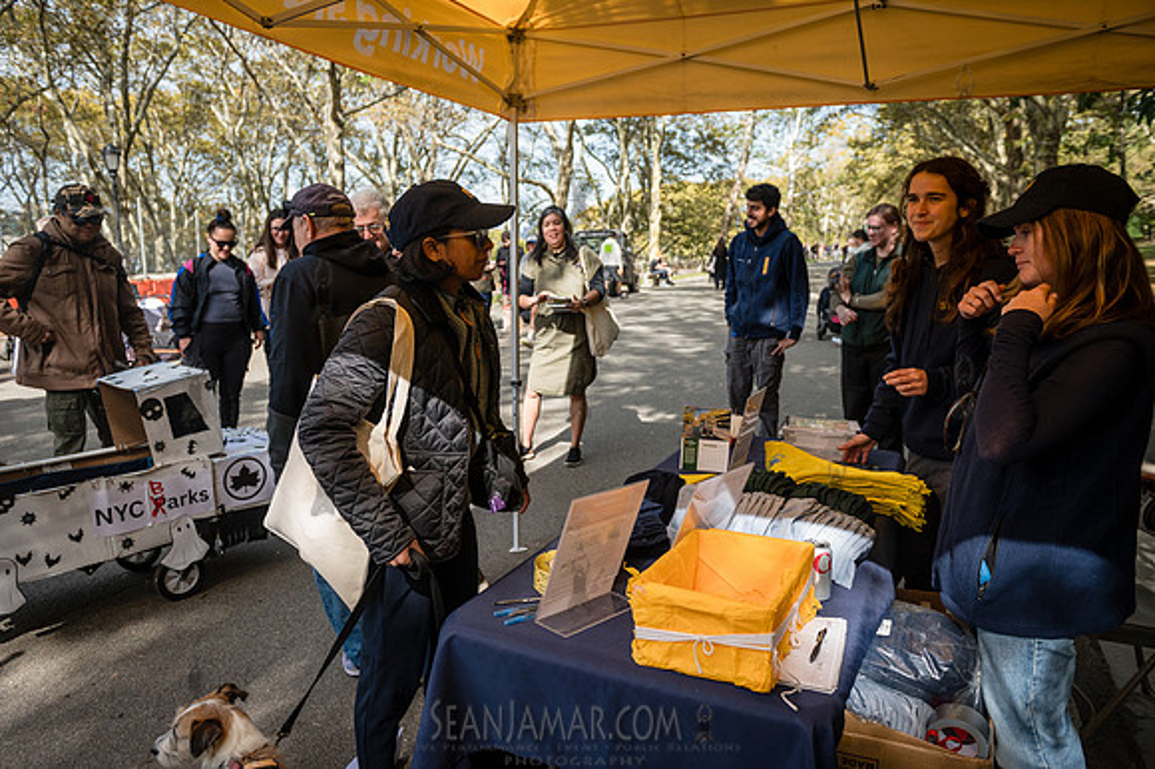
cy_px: 384
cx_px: 578
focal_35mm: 25
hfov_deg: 71.8
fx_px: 798
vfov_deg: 51.4
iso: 1000
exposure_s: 1/3200
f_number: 4
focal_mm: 24
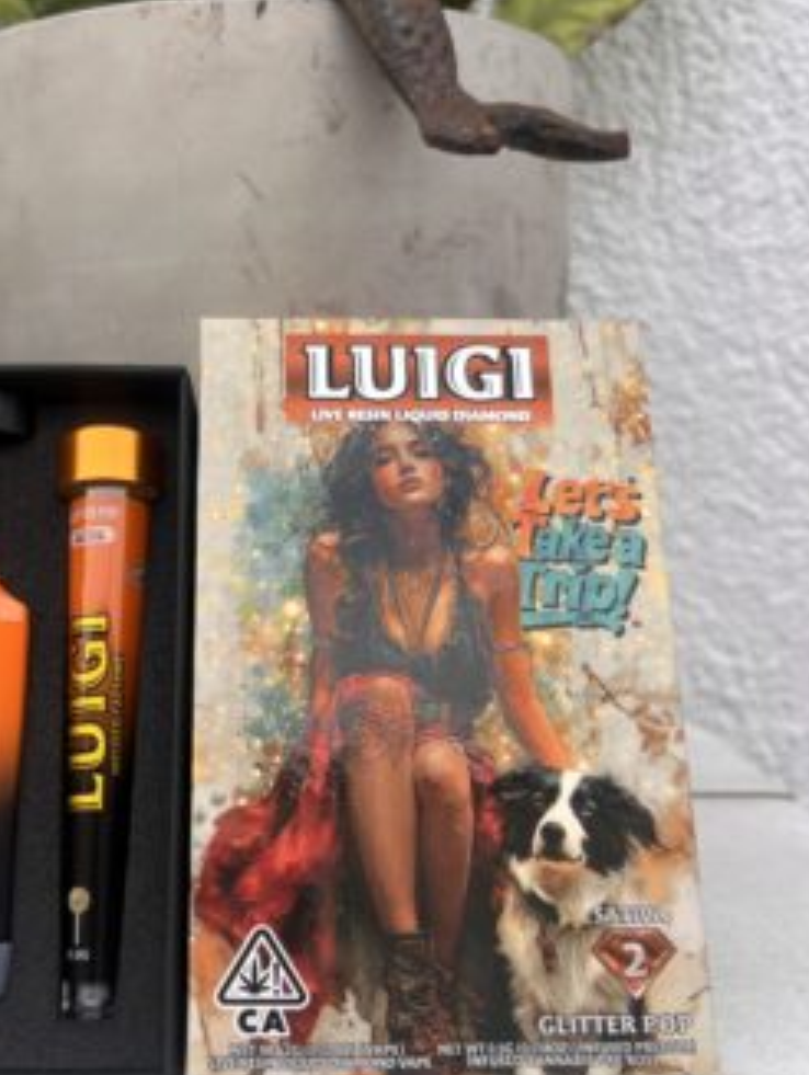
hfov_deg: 39.2
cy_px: 580
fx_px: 1120
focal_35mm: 36
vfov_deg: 51.3
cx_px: 263
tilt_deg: -10.6
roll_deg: +2.0
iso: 50
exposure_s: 1/1344
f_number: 1.5
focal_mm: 5.7
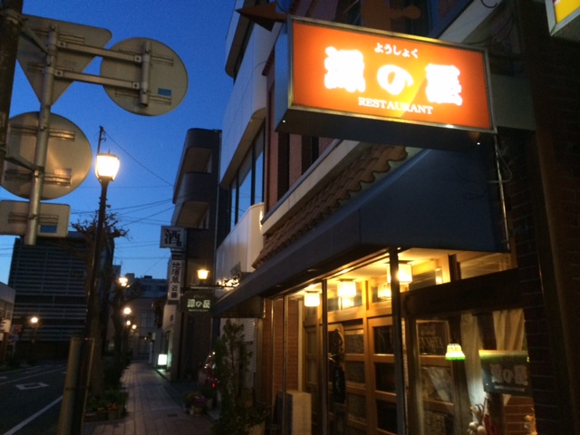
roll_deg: -0.7
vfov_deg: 48.2
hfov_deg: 61.7
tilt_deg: +15.9
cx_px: 290
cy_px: 218
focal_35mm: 29
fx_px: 486
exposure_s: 1/30
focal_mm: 4.15
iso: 250
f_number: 2.2
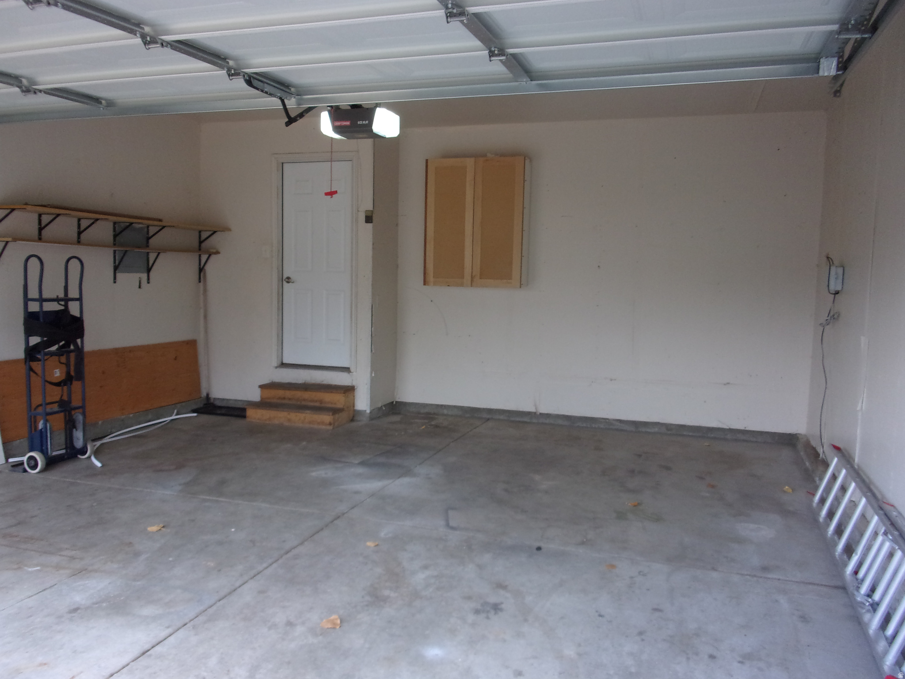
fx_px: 732
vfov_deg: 49.7
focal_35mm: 28
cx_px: 452
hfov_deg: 63.4
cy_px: 340
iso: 191
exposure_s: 1/34
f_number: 3.9
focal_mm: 5.1
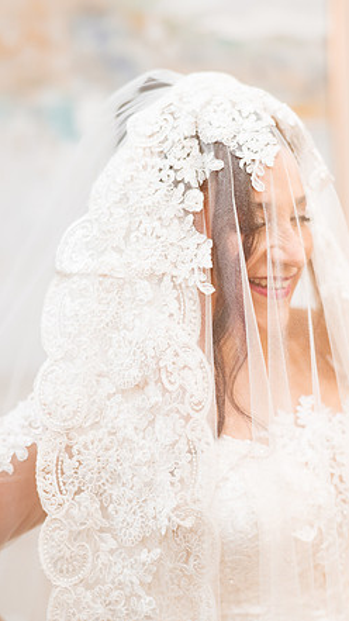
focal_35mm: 62
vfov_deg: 33.8
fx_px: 1020
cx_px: 210
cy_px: 306
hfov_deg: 19.4
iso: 1000
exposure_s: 1/640
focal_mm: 58
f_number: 1.4
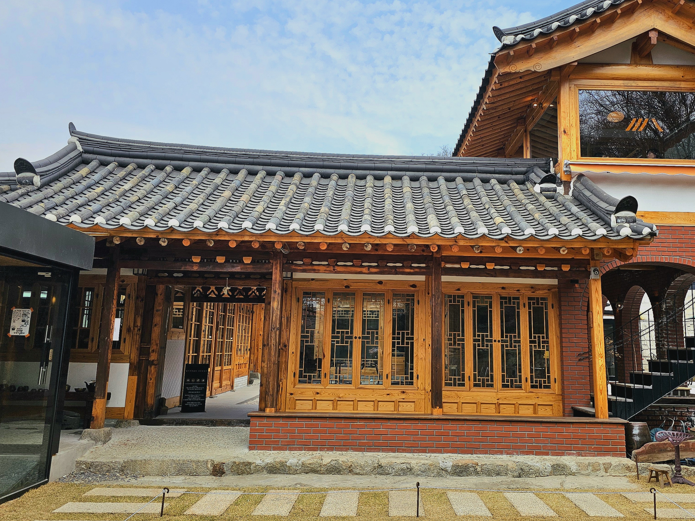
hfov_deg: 57.9
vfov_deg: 45.4
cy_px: 230
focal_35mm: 31
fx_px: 622
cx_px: 416
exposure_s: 1/588
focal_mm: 6.3
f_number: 1.7
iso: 10
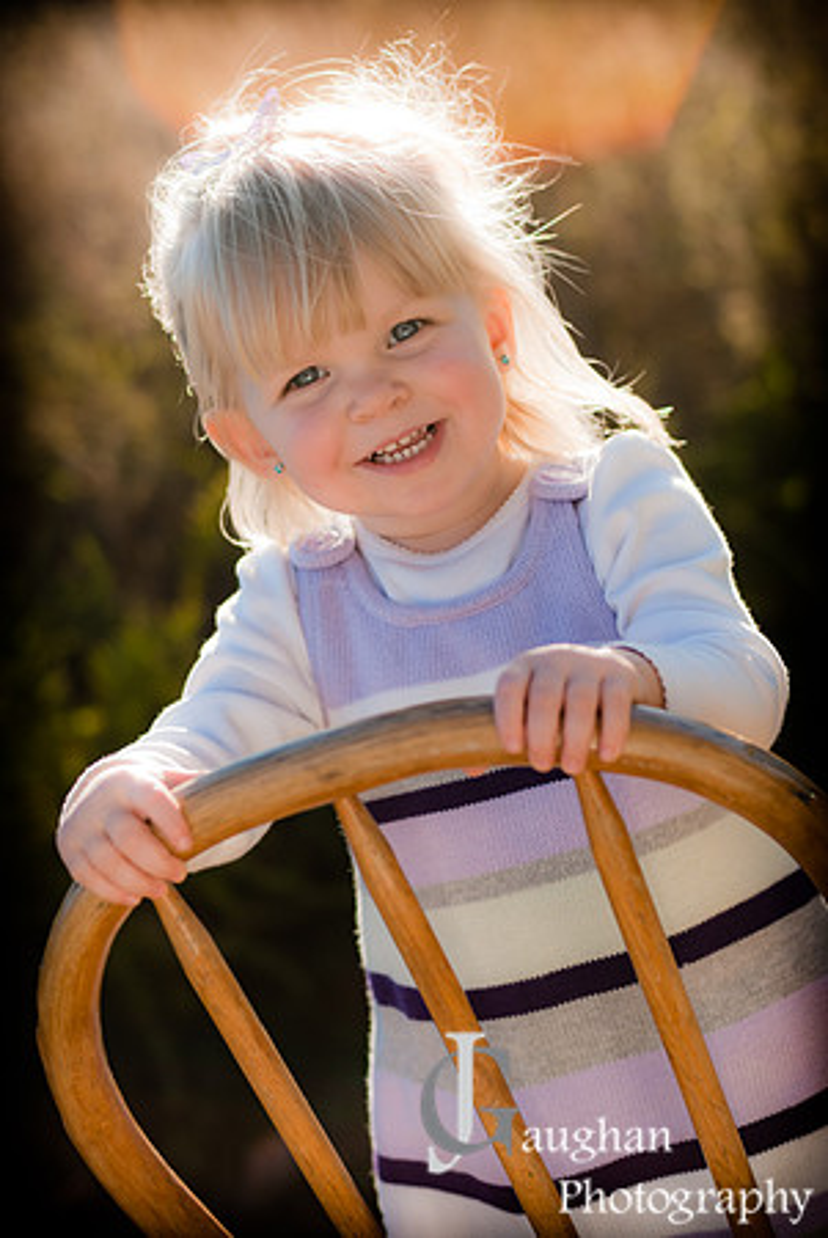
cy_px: 619
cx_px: 414
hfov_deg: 18.2
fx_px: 2581
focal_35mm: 75
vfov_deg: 27.0
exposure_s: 1/1000
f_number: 2.8
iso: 125
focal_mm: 50
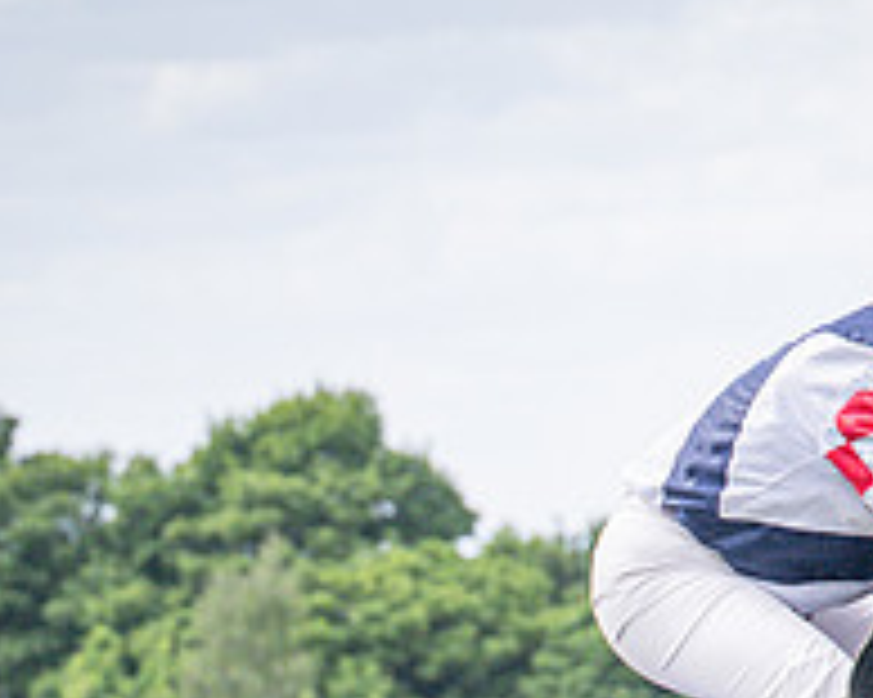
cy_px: 759
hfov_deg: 4.8
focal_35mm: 406
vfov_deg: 3.8
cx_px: 523
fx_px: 10485
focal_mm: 70
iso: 400
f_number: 4
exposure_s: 1/2000
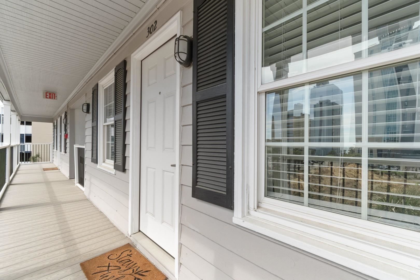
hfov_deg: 100.4
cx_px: 210
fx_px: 175
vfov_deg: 77.3
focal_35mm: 15
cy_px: 140
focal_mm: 10
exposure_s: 1/60
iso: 100
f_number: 6.3
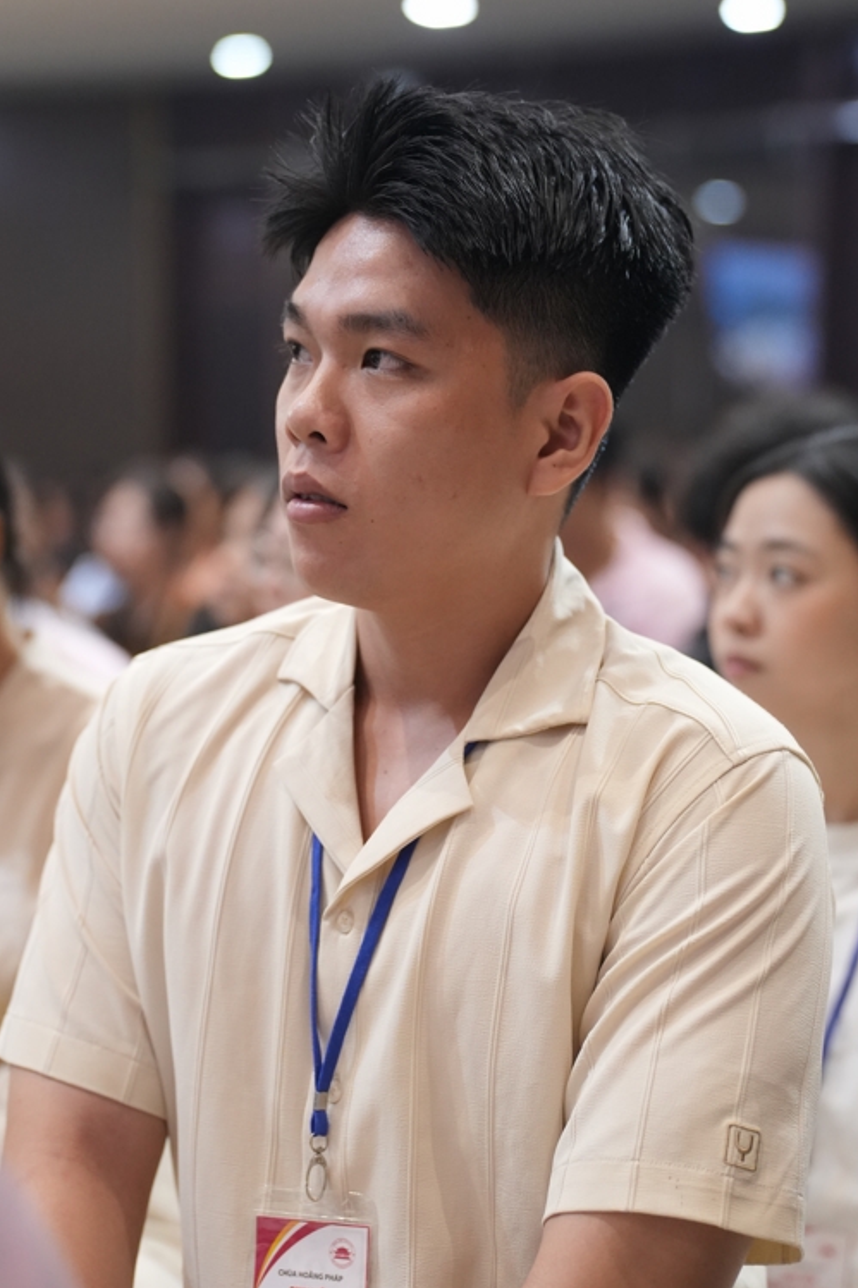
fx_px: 3398
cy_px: 673
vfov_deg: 21.5
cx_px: 352
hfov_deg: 14.4
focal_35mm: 95
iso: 4000
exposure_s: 1/200
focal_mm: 73
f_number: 2.8
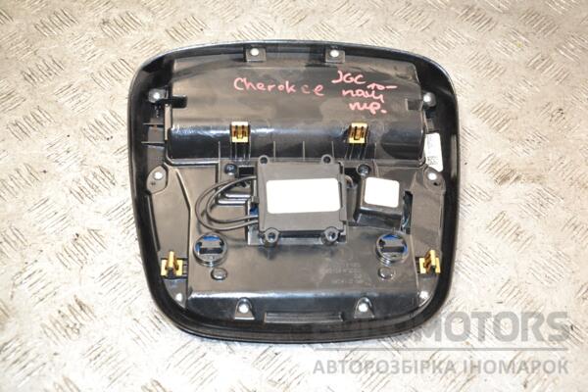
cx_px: 294
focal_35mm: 45
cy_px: 196
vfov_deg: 29.9
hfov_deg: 43.6
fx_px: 735
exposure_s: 1/160
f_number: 5
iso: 800
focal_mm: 30
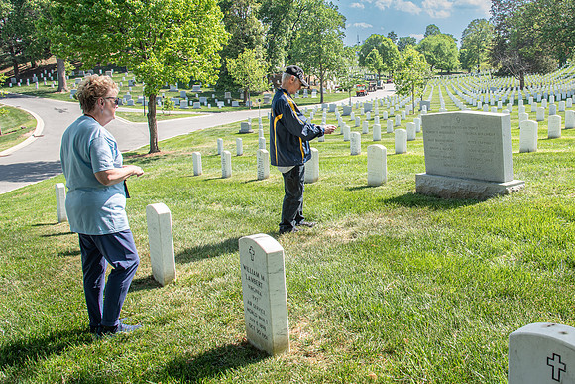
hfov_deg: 55.9
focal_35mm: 33
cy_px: 163
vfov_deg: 39.6
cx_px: 372
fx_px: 531
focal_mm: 24
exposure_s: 1/125
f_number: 7.1
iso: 100
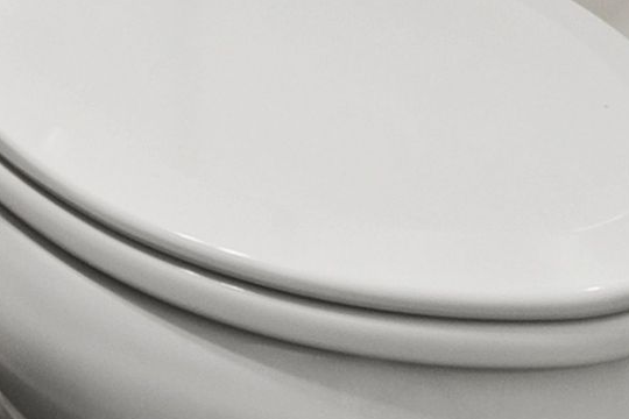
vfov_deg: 8.9
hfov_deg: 18.5
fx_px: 1922
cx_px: 150
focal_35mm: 110
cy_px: -1016
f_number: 8
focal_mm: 14
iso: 640
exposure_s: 1/60
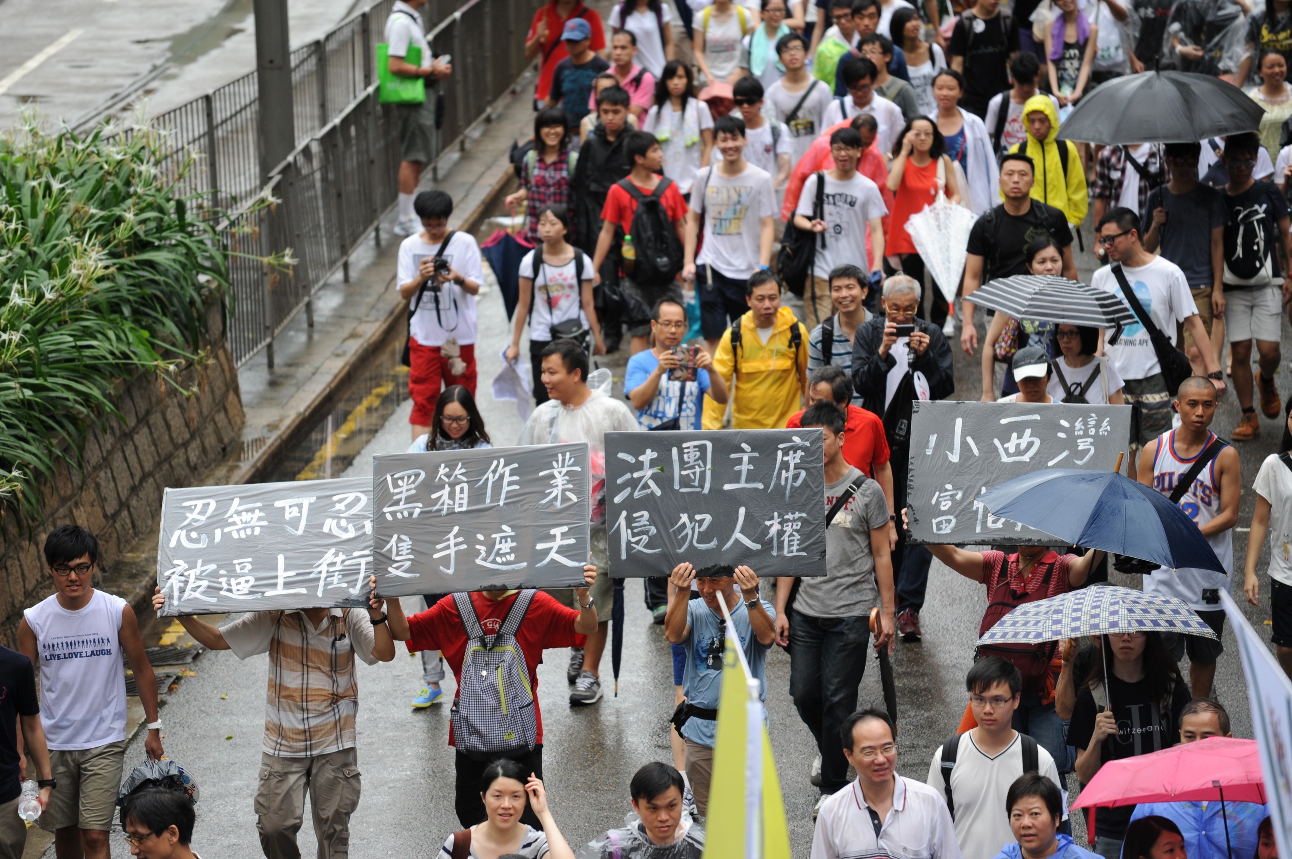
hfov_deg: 10.3
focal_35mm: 200
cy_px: 430
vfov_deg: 6.9
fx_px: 7173
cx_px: 646
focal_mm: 200
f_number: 4
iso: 320
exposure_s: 1/200
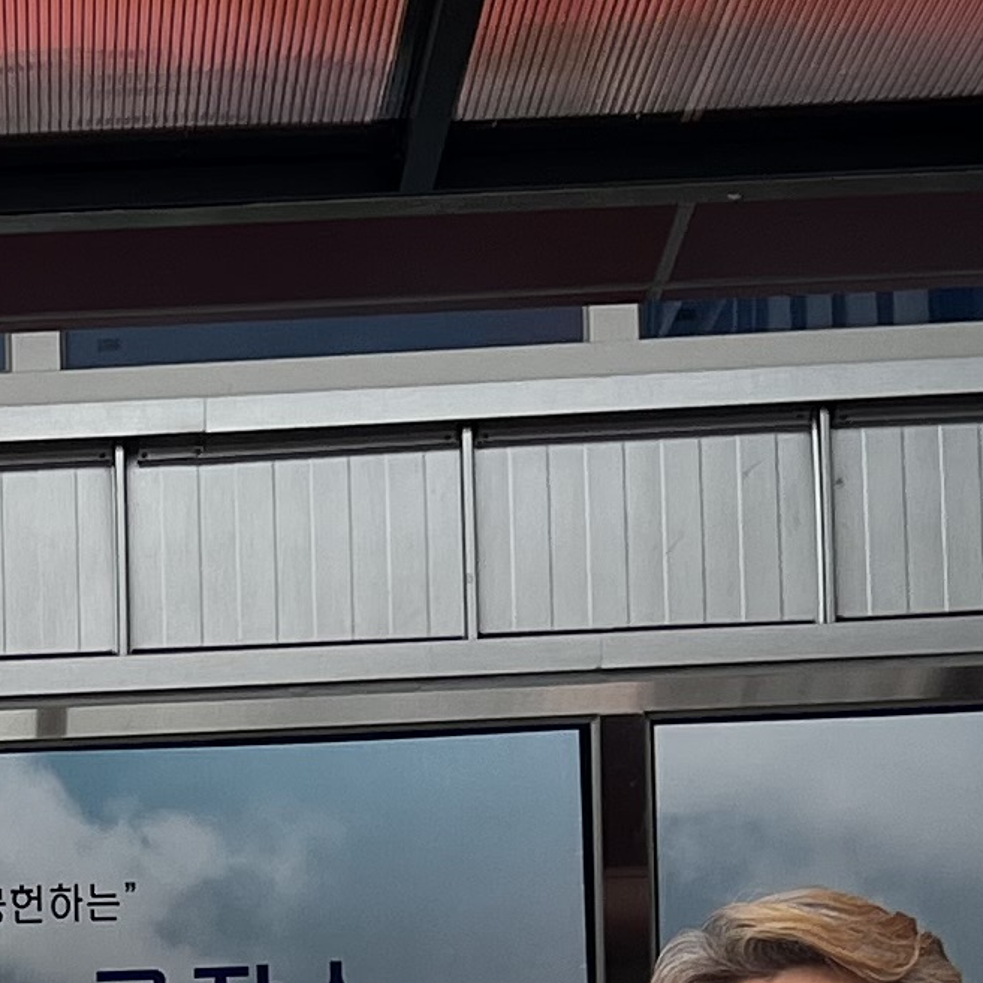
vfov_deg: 11.4
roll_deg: +0.7
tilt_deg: +3.9
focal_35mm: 141
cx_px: -208
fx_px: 4530
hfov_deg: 12.1
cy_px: 1854
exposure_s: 1/1838
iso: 50
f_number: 1.5
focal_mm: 5.7
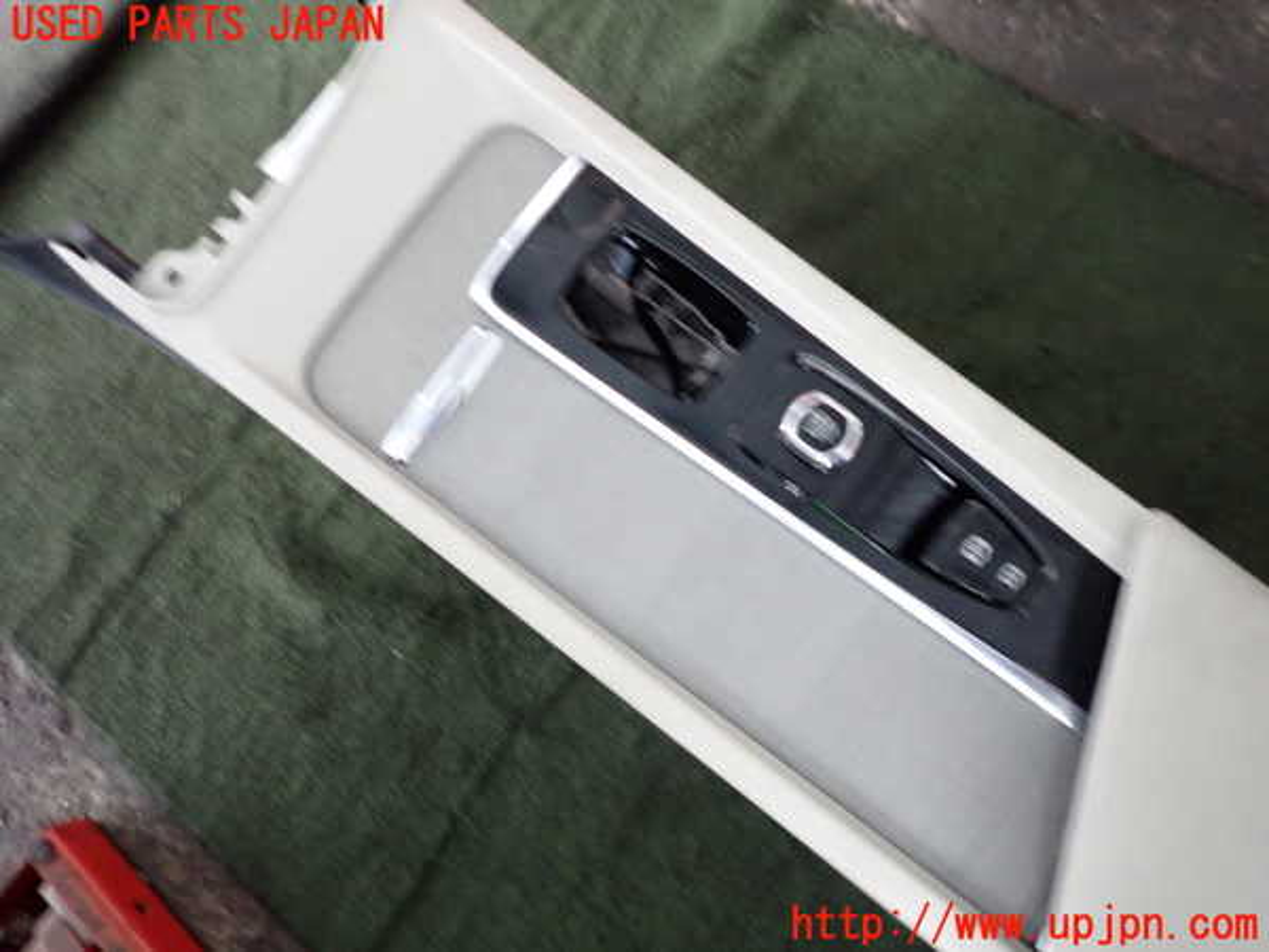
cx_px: 634
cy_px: 476
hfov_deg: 69.4
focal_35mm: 25
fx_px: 916
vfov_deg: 54.9
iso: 800
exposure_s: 1/25
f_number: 2
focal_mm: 4.5
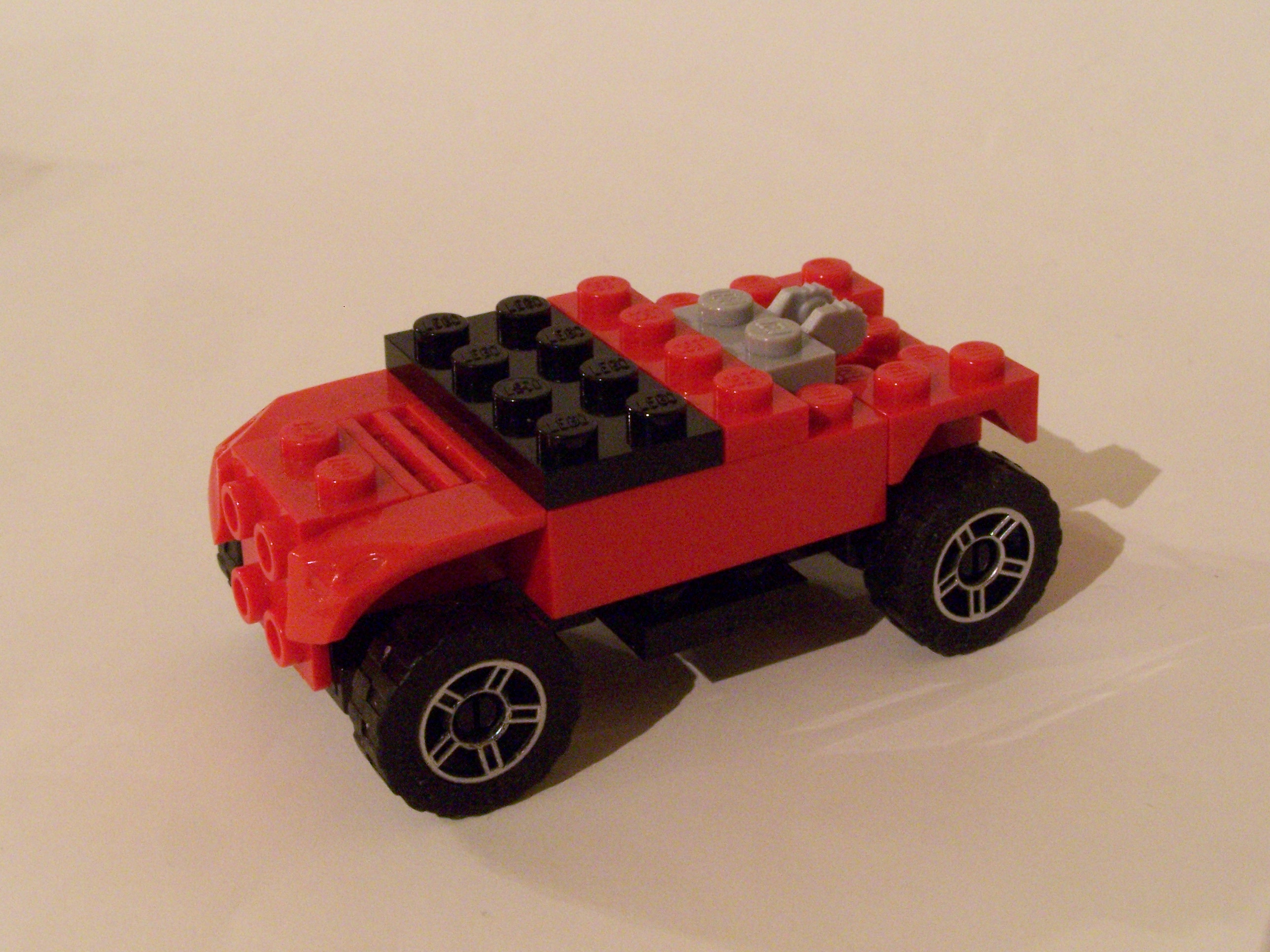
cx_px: 635
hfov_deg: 30.3
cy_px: 476
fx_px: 2348
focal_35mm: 64
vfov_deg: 22.9
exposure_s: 1/2
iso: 400
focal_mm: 10.7
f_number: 8
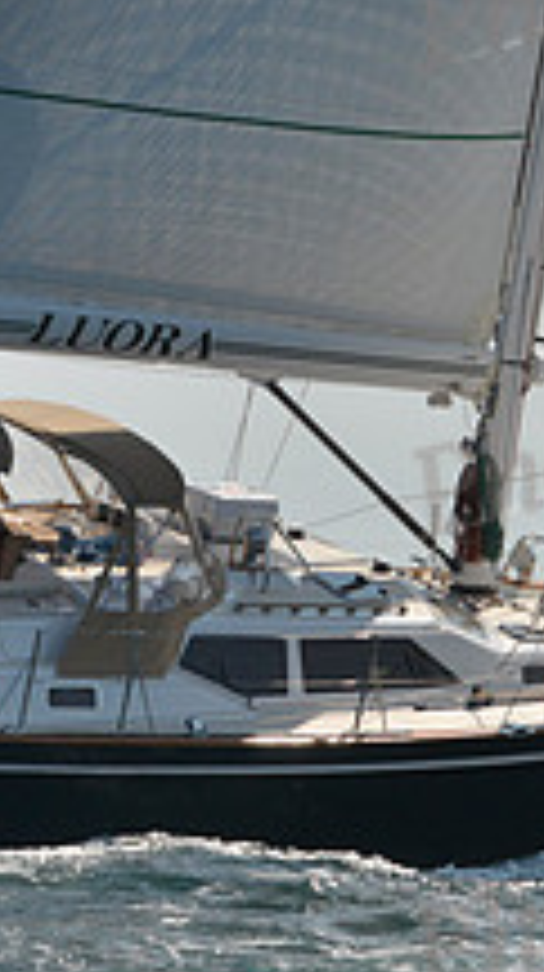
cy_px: 250
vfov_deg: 10.9
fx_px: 5068
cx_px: 184
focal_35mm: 197
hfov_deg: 6.1
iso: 400
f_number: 9
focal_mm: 70
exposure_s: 1/800
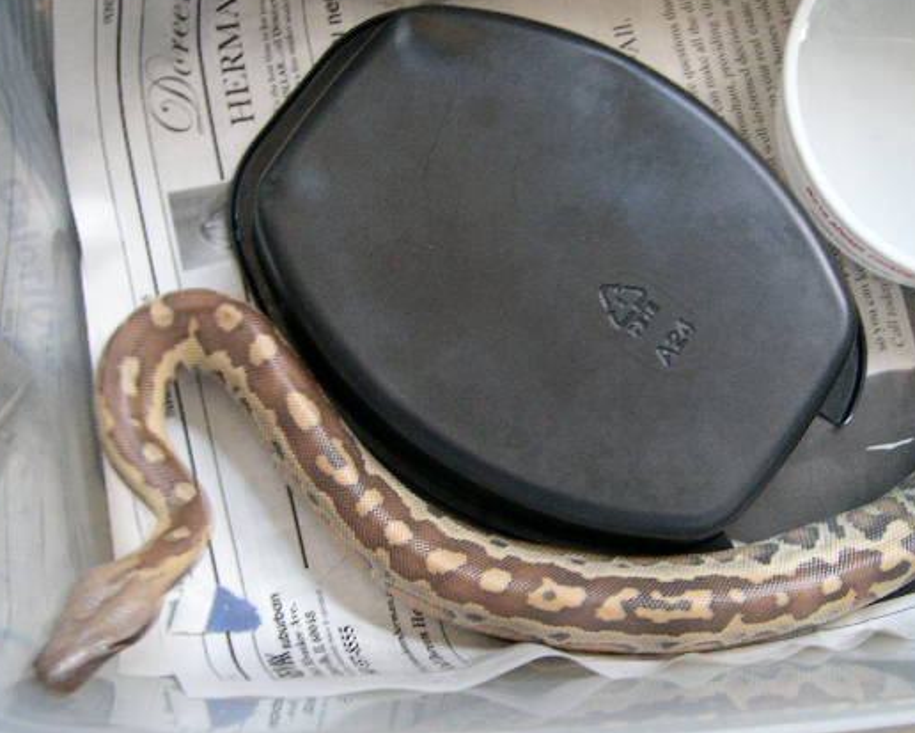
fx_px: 1246
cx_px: 514
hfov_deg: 40.3
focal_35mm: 46
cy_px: 398
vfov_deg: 32.7
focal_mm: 8
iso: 397
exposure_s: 1/5.1
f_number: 2.8
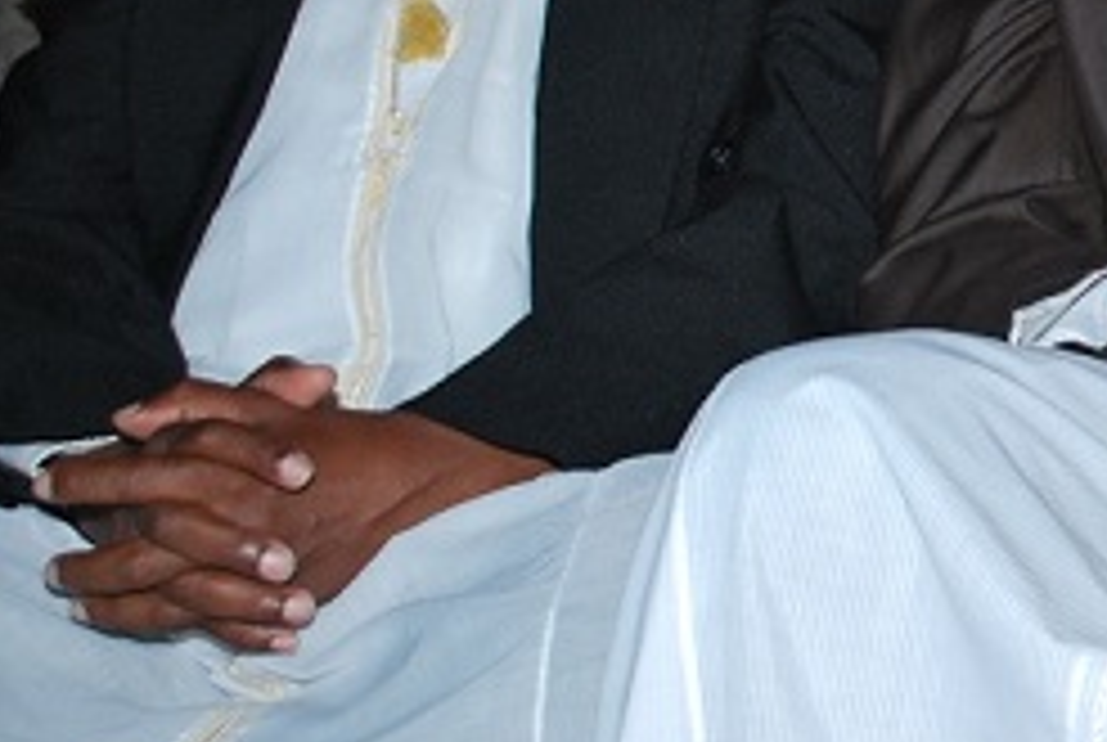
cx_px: 1467
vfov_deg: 9.9
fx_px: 4220
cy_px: -160
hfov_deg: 14.3
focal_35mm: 137
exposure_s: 1/60
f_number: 4.8
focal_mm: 30
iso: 200
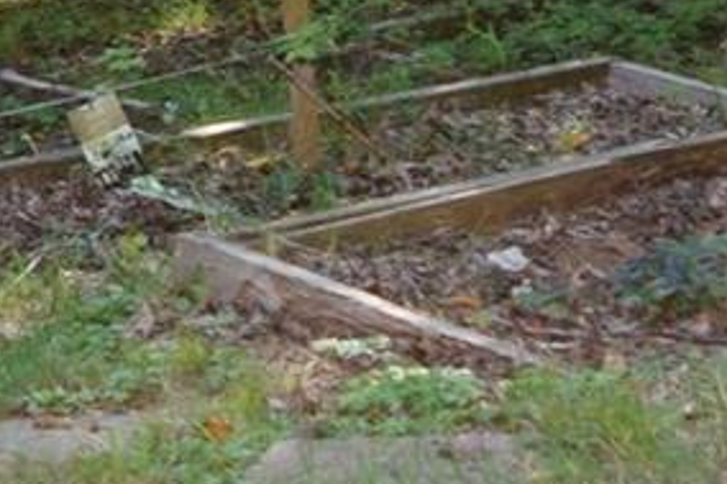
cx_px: -532
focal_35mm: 260
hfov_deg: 7.7
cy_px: -209
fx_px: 5247
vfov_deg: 5.2
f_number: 5.6
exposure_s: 1/125
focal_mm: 24
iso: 560
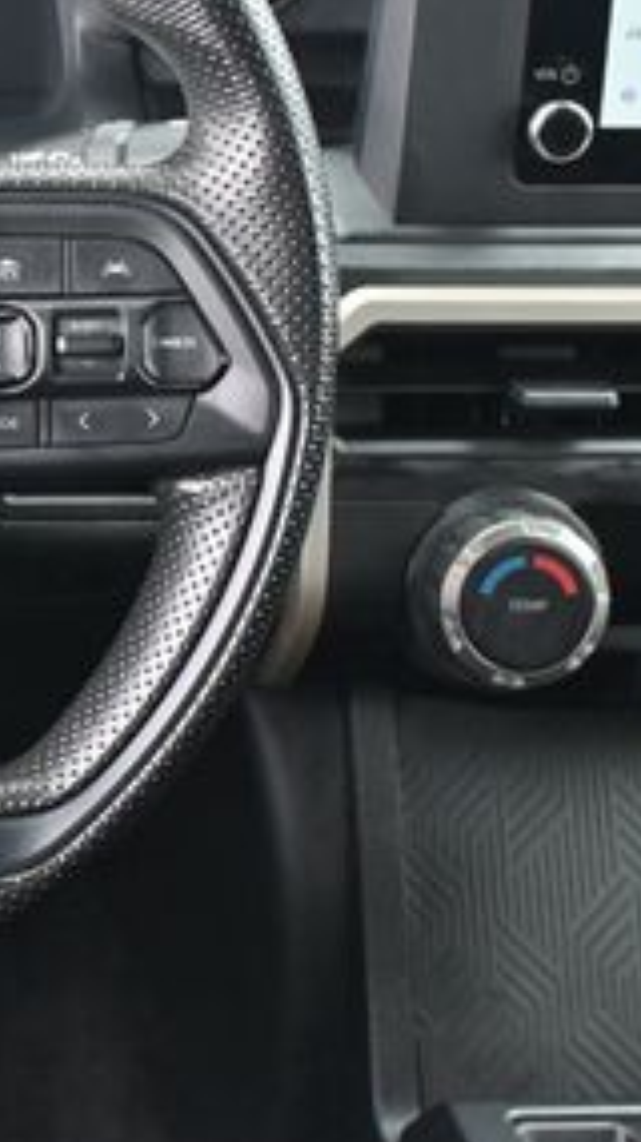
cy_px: 325
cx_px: -401
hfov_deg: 12.8
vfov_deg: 24.0
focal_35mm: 88
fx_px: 2668
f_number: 4.2
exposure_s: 1/125
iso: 560
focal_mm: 25
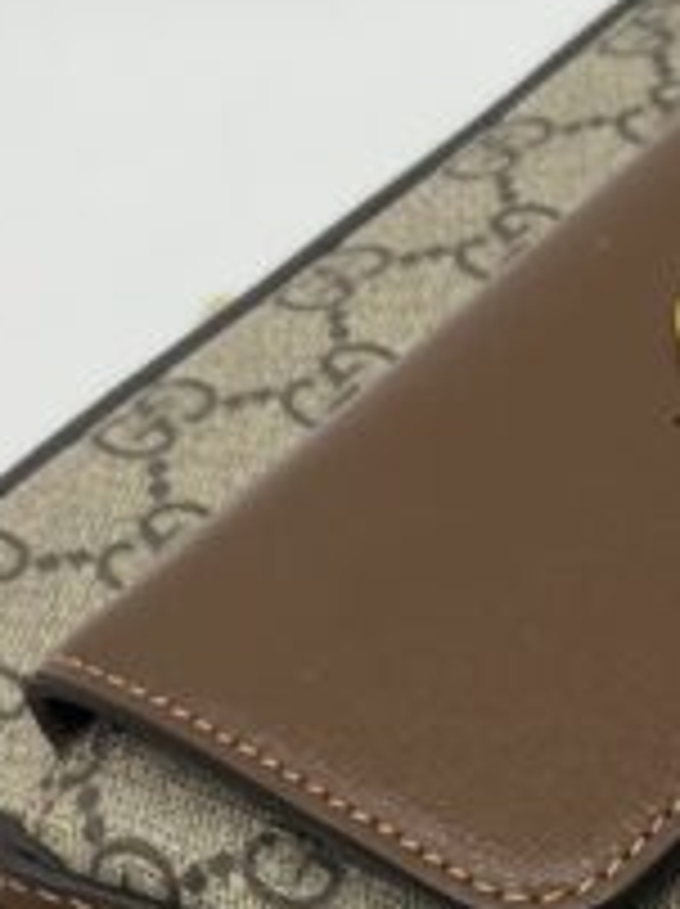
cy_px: 940
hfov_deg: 10.9
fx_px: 3465
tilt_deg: -45.4
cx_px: 905
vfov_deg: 14.7
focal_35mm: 132
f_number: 1.5
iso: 32
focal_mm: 5.7
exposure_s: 1/101
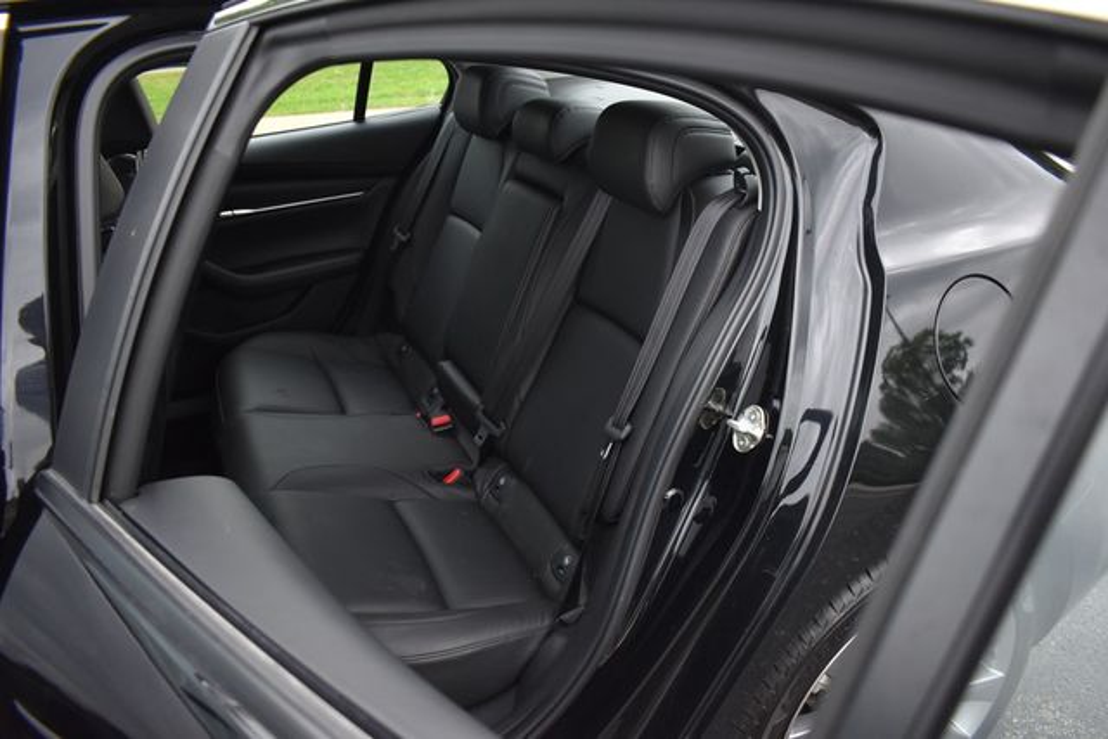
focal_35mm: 27
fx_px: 831
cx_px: 554
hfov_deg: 67.4
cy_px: 370
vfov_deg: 48.0
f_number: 3.5
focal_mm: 18
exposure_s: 1/200
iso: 800
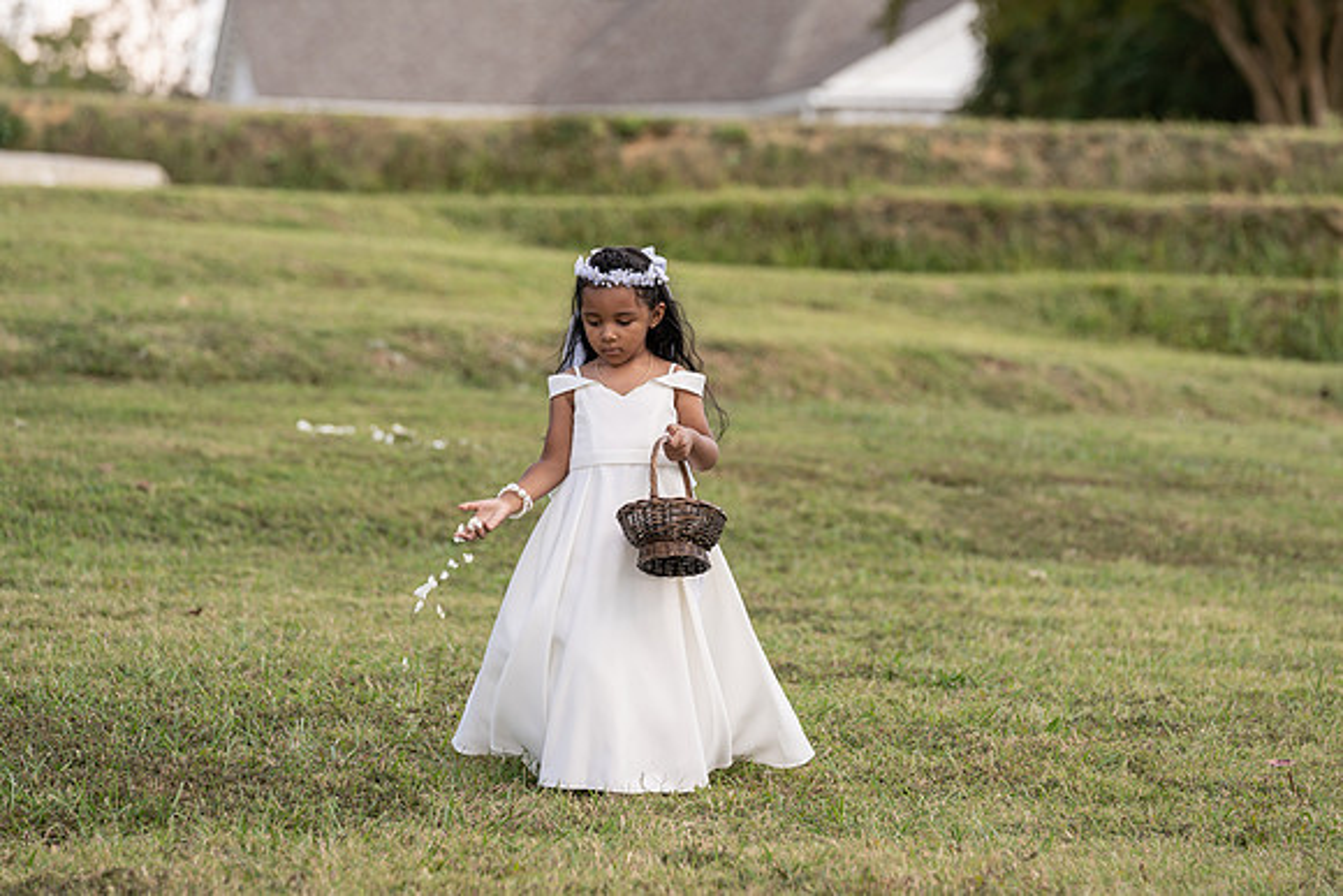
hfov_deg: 12.2
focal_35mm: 169
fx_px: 6298
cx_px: 701
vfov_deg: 8.1
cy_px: 428
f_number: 4
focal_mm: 154
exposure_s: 1/250
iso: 100
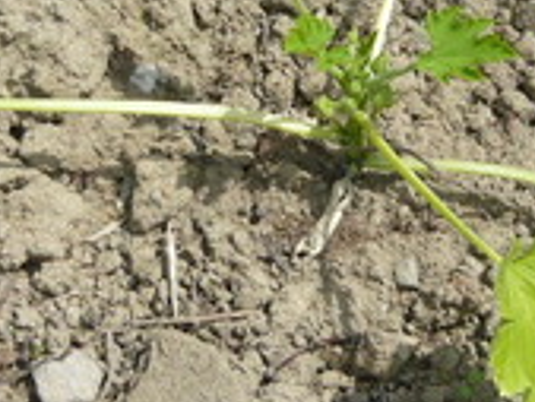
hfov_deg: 18.4
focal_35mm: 107
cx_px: 288
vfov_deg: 13.7
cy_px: 49
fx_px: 1655
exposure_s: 1/160
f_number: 8
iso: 100
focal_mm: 5.5
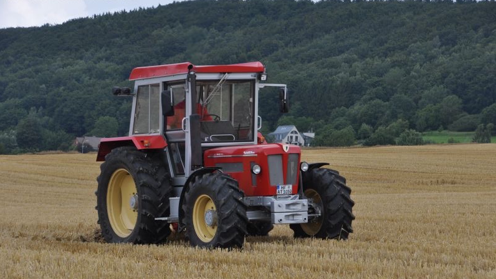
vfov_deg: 8.4
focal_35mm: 145
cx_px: 247
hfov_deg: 14.8
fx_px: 1907
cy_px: 149
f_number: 9
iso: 200
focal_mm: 92
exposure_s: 1/320
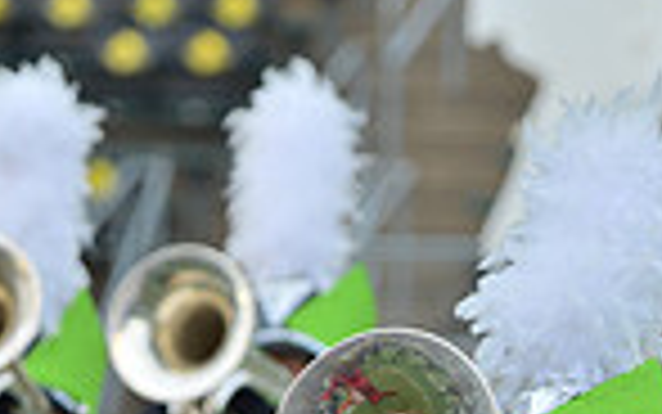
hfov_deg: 2.8
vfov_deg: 1.8
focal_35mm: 748
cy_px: 806
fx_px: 13500
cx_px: 520
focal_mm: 240
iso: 200
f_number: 5.6
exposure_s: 1/800
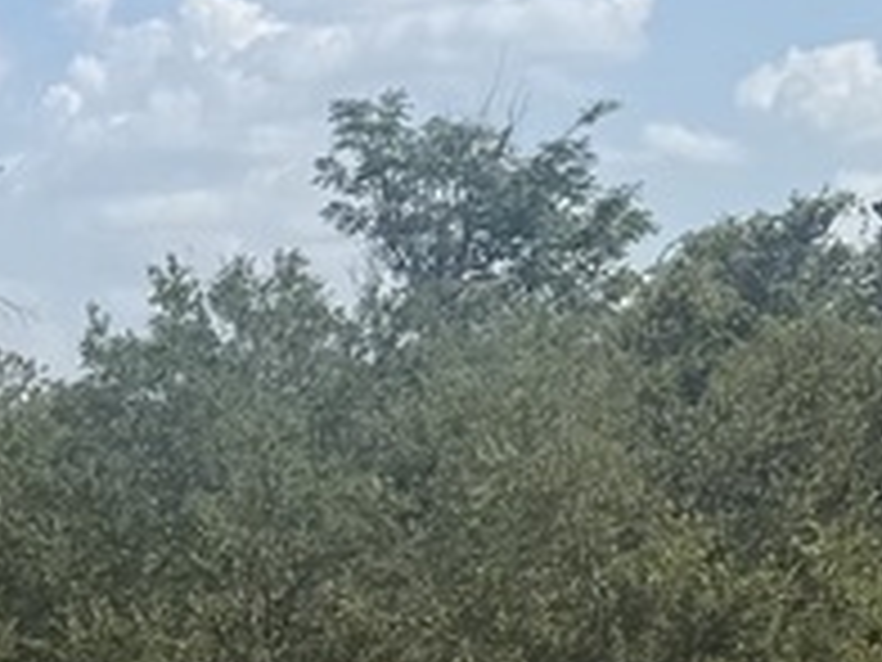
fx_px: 4484
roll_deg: +0.7
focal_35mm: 176
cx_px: -837
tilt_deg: -5.4
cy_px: 1144
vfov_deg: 8.2
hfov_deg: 10.4
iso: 80
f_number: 1.78
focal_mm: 6.76
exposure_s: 1/5319
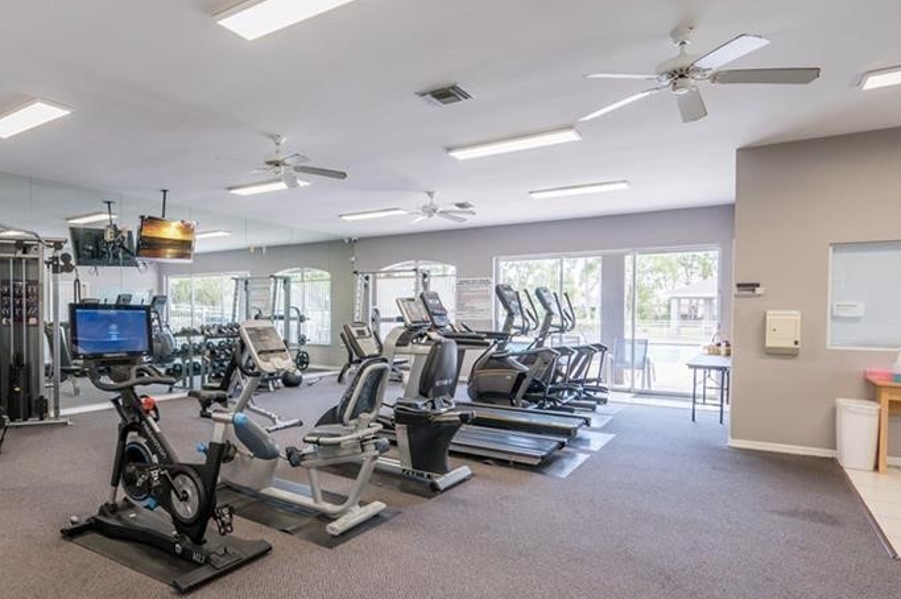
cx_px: 339
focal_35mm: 21
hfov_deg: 79.8
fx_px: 525
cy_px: 350
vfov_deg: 59.0
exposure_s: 1/100
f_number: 5.6
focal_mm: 14
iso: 200
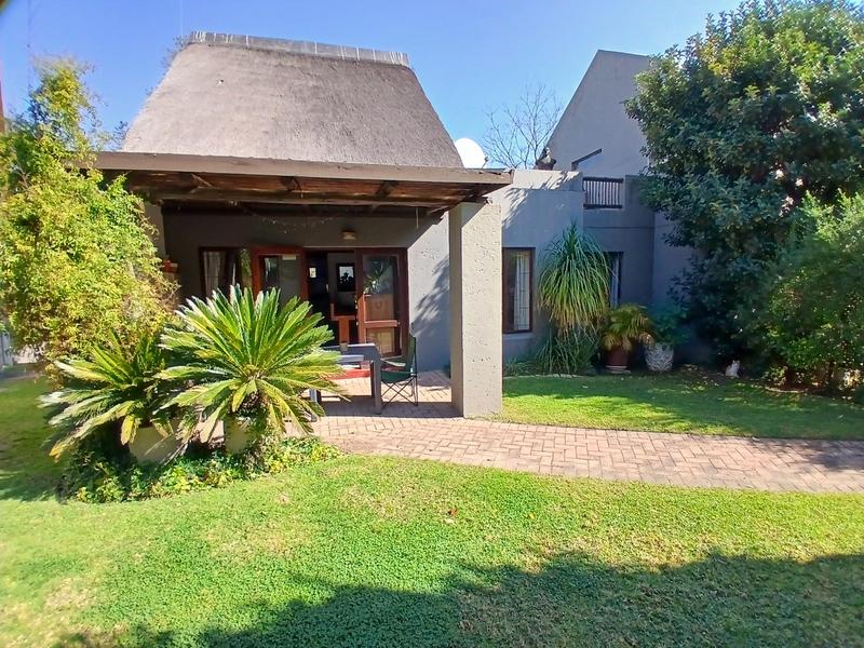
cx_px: 432
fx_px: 424
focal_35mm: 17
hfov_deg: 91.0
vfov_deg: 74.7
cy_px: 324
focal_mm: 1.4
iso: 50
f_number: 2.2
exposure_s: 1/333
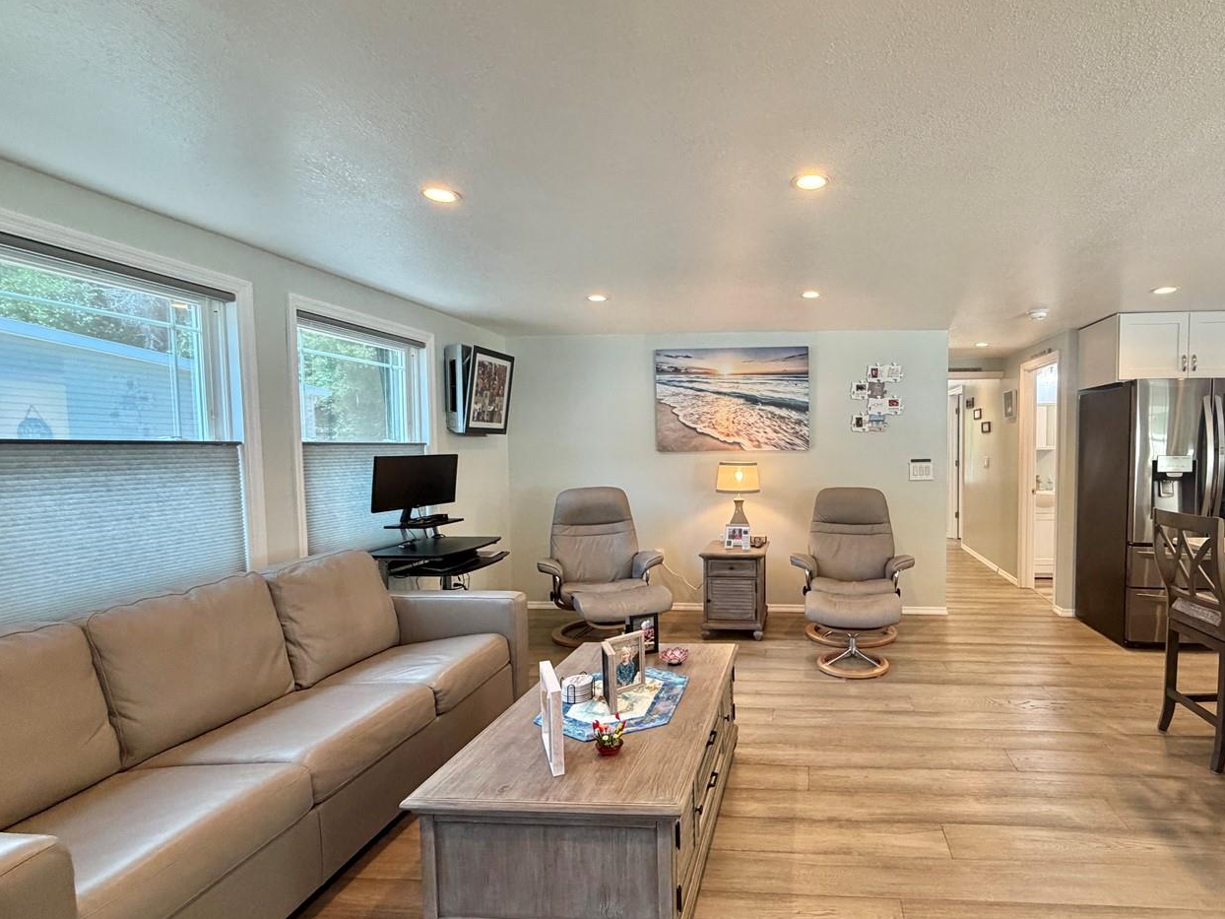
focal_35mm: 18
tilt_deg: -3.6
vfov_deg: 71.5
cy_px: 483
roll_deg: +0.5
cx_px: 773
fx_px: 637
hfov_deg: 85.9
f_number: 2.2
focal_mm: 2.22
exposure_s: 1/120
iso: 320
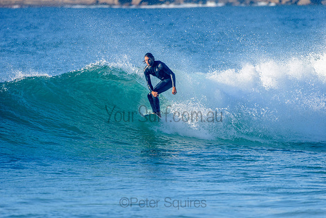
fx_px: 4531
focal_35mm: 500
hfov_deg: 4.1
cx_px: 163
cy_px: 109
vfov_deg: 2.7
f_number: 5.6
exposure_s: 1/2000
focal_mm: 500
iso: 400
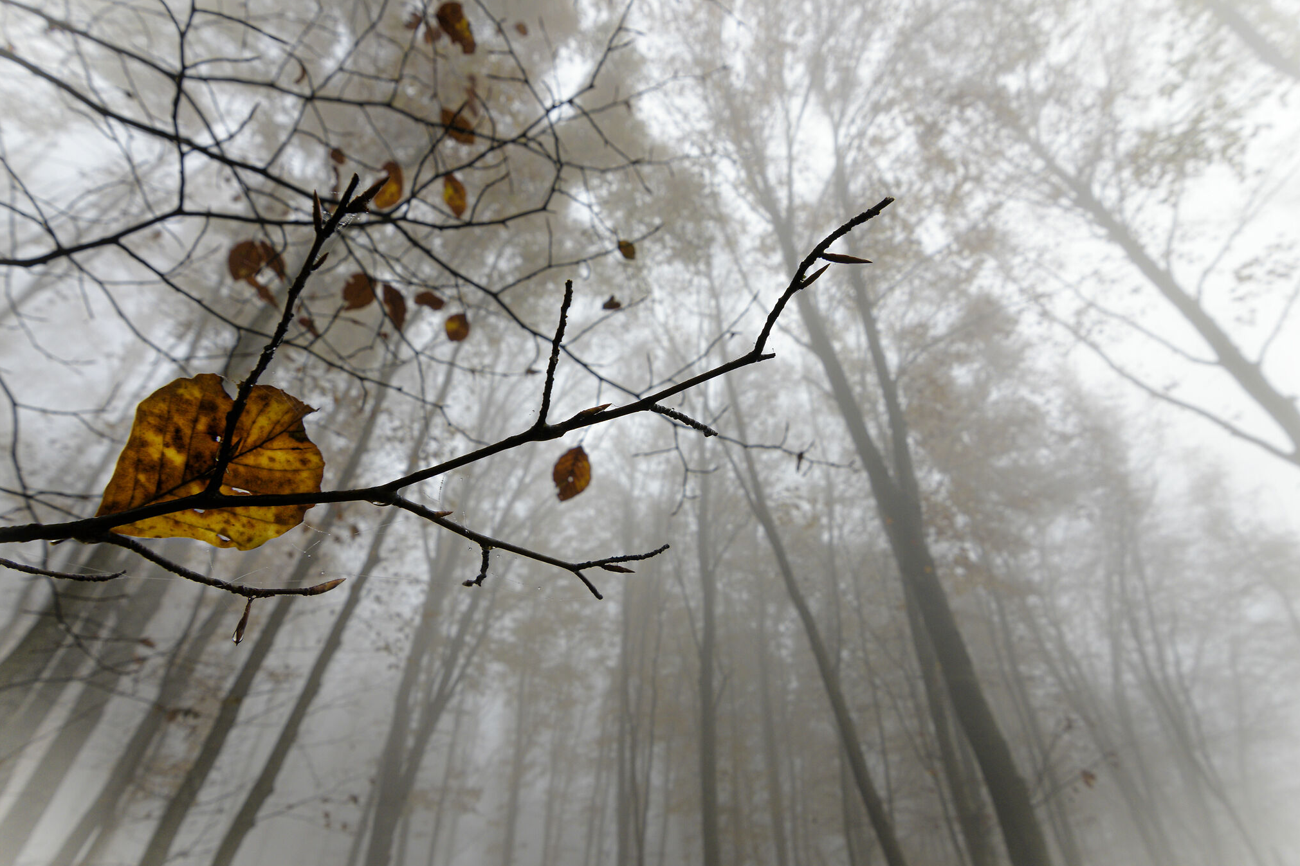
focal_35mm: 20
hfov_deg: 85.1
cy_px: 458
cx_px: 673
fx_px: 707
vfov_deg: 62.9
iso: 200
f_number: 6.3
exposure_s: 1/125
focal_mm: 11
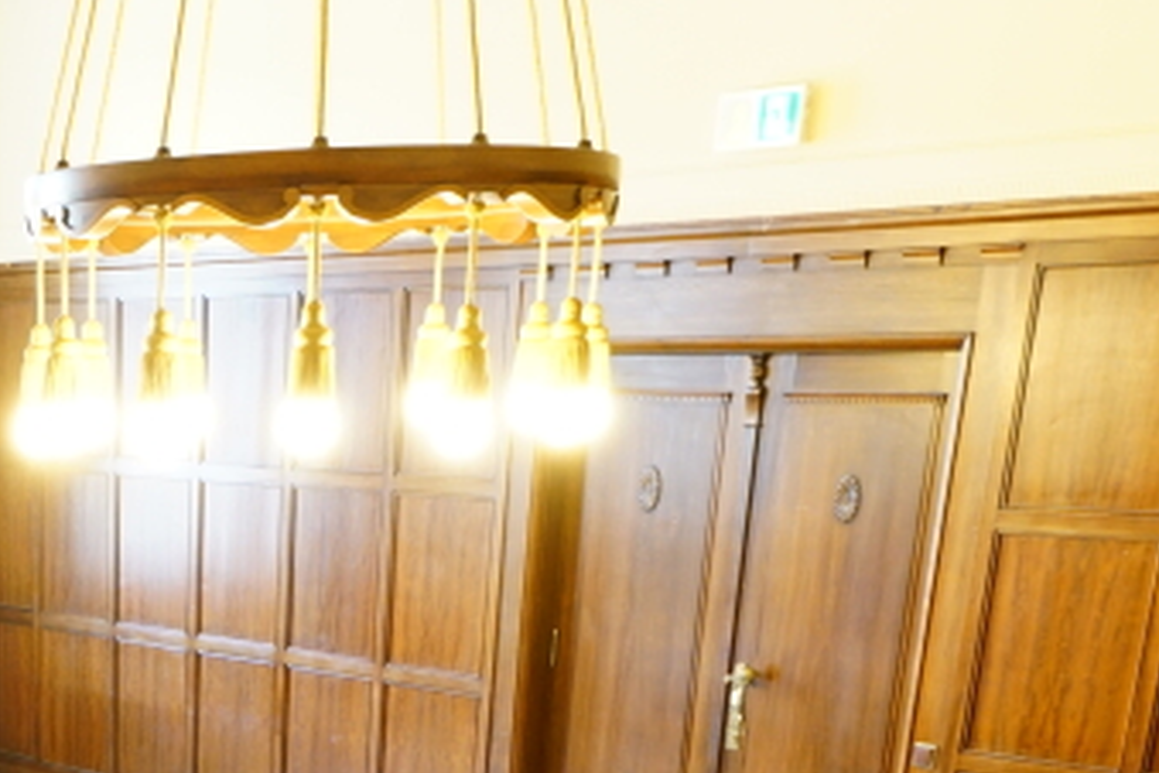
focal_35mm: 62
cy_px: 1151
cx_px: -14
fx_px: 1996
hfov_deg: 30.0
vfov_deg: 19.2
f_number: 5.6
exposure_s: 1/13
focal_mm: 14
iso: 1000
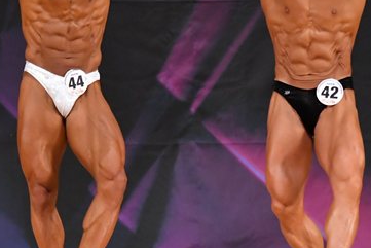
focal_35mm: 611
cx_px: 110
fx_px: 6299
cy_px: 107
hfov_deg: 3.4
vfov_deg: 2.3
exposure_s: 1/400
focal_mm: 190
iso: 5600
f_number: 5.6
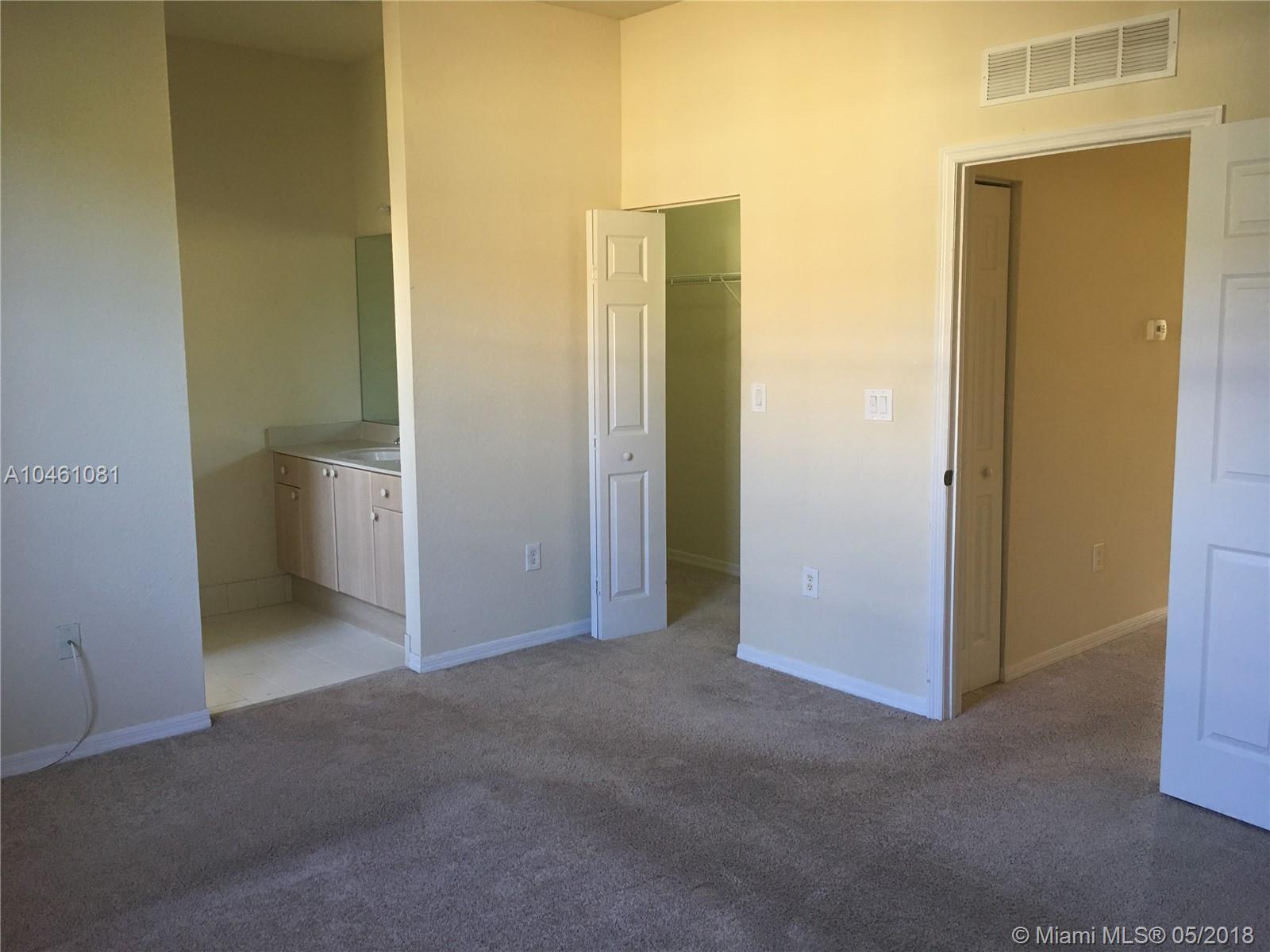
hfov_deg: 61.7
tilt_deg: -6.0
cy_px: 476
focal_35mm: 29
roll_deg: +0.0
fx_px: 1064
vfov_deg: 48.2
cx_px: 635
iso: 50
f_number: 2.2
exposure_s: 1/15
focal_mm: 4.15
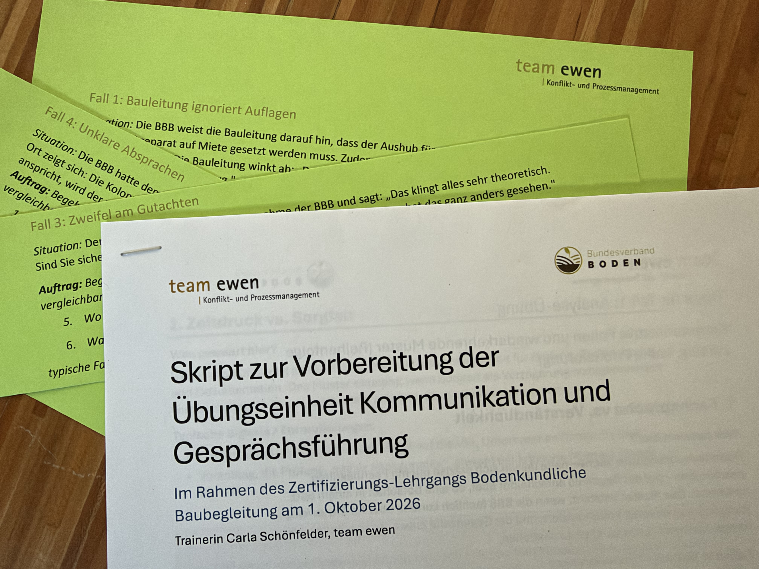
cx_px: 380
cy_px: 284
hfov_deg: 69.4
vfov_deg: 54.9
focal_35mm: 25
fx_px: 548
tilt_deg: -84.9
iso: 320
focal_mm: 2.22
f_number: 2.2
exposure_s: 1/110
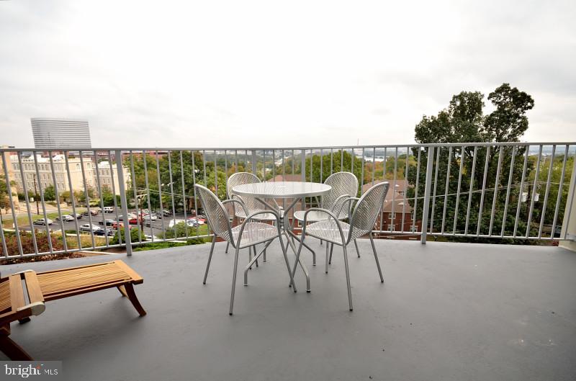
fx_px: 239
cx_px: 288
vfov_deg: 77.0
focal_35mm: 15
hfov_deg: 100.5
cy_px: 190
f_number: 9
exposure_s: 1/200
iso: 200
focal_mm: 10
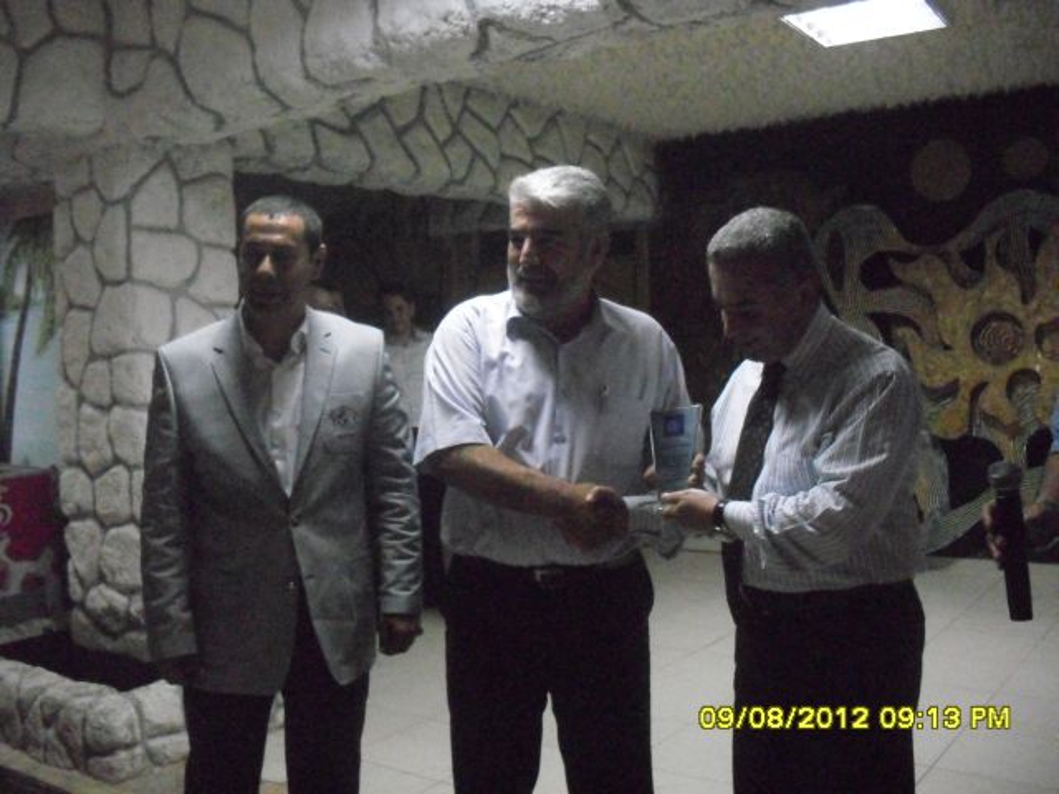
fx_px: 1071
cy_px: 397
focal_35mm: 35
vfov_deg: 40.7
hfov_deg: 52.6
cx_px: 530
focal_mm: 6.3
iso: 1600
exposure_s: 1/60
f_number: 3.2
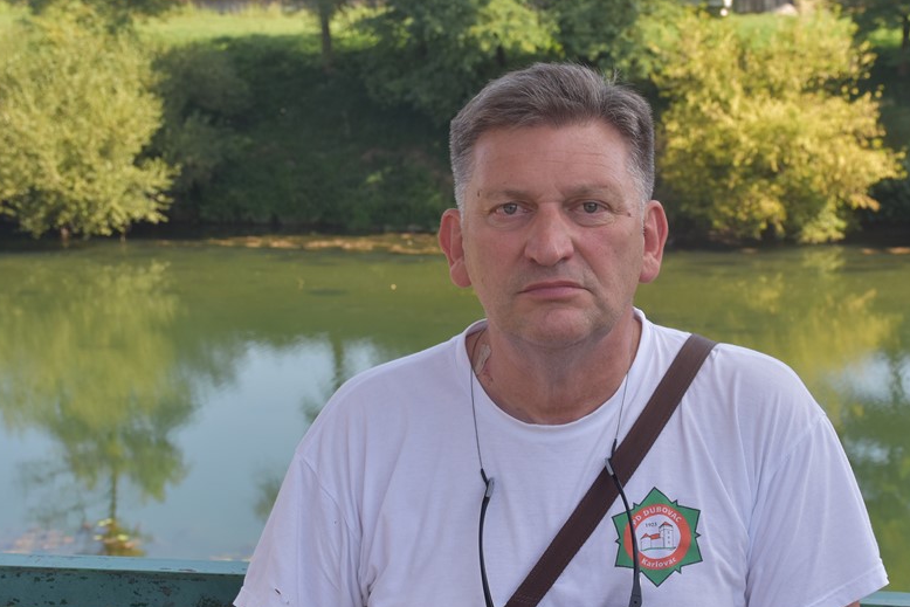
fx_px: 1896
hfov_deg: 26.9
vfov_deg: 18.2
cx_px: 565
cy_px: 347
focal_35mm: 75
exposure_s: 1/250
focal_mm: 38
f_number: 8
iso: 280
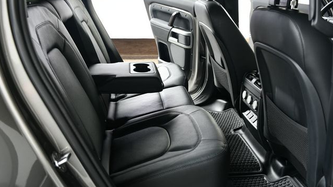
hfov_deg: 55.3
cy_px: 80
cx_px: 167
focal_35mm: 36
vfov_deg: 32.8
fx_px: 318
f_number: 3.8
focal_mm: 23
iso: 100
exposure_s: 1/160
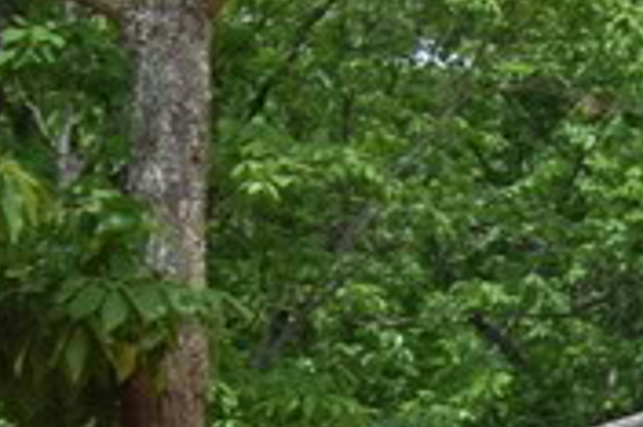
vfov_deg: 5.6
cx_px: 880
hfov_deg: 8.5
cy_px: 814
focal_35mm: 238
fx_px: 4252
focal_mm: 35
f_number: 8
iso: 200
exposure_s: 1/200
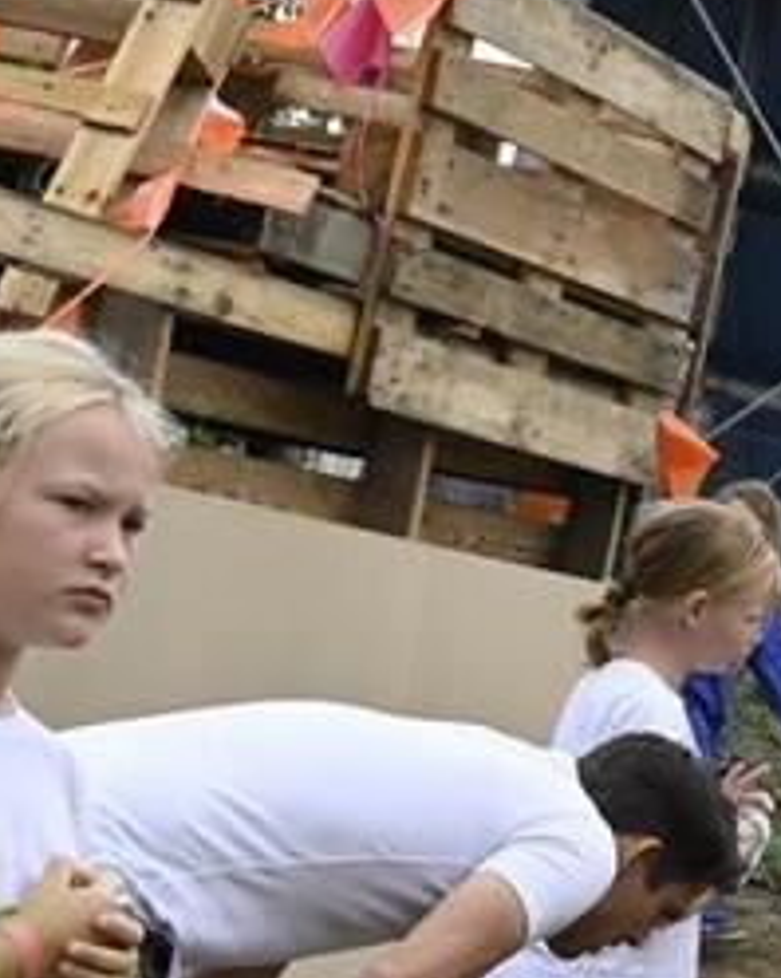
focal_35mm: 135
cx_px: 1558
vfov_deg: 14.0
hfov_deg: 10.5
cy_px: 1047
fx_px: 3905
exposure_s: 1/200
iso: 200
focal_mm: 36
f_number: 7.1
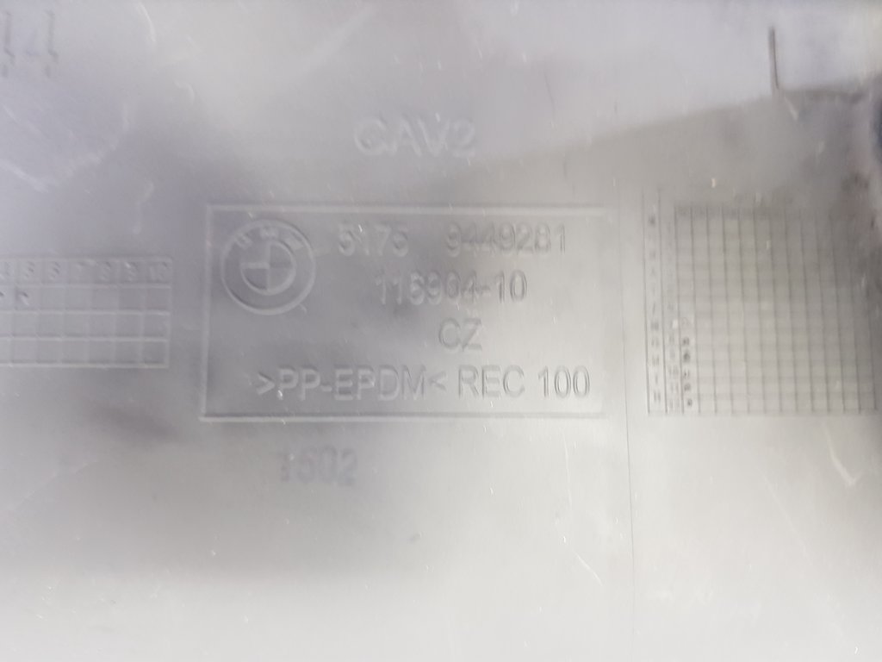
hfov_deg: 67.3
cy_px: 331
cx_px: 441
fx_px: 662
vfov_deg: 53.1
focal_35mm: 26
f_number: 1.7
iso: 200
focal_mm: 4.2
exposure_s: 1/13
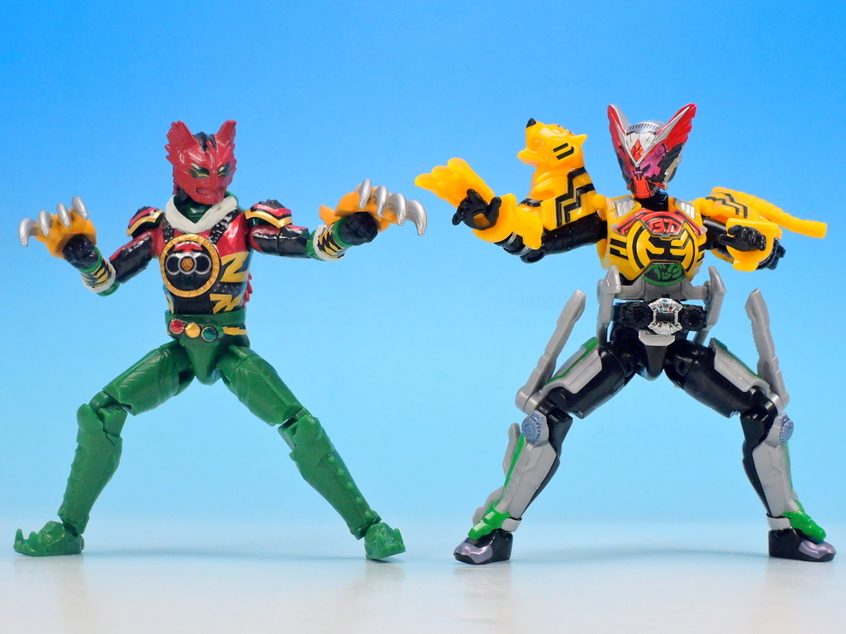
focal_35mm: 75
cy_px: 317
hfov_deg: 26.0
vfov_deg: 19.6
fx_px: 1833
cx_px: 423
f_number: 6.5
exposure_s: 1/13
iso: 800
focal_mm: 16
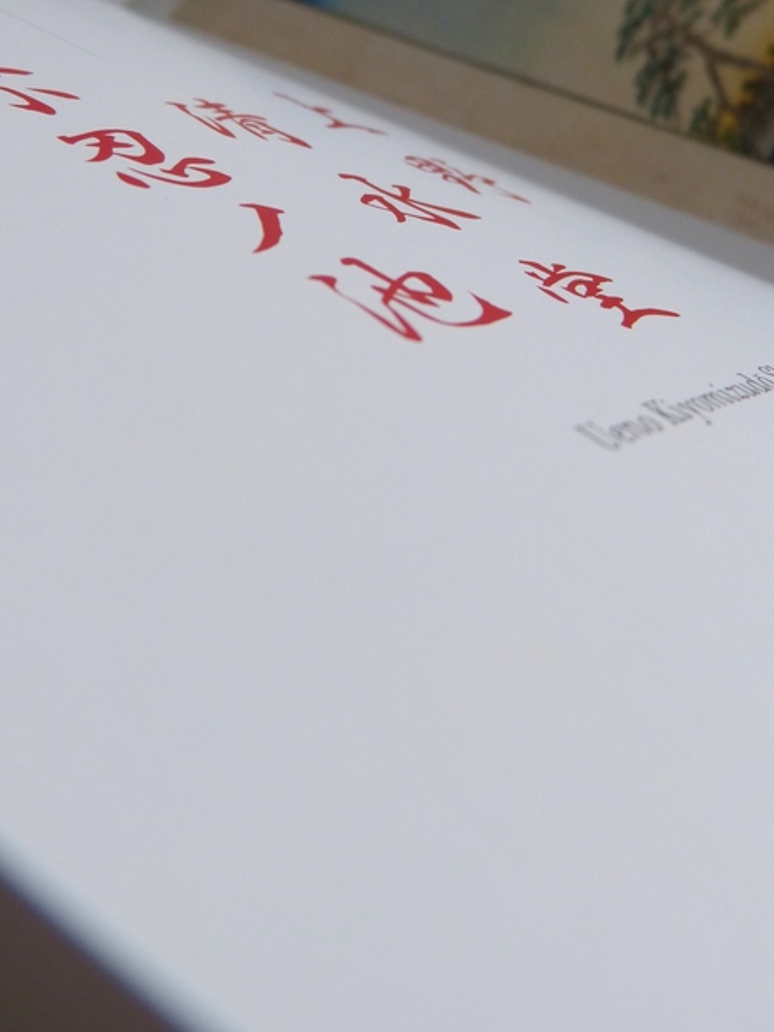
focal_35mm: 55
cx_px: 445
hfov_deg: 26.5
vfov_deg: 34.2
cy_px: 248
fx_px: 1640
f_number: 3
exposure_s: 1/60
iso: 100
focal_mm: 5.8
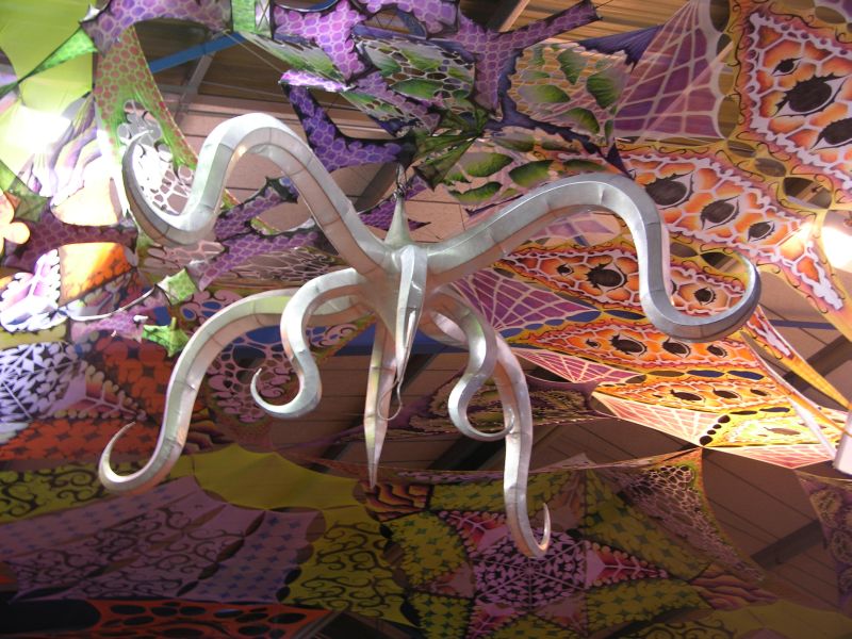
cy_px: 320
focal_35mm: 58
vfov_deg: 25.2
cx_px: 426
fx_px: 1428
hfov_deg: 33.2
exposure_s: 1/3.5
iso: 60
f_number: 3.1
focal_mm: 14.7
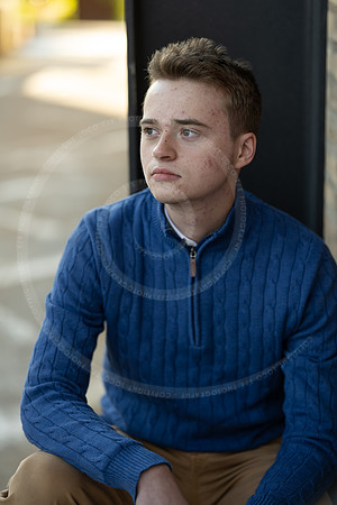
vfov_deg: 23.9
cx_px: 168
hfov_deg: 16.1
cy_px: 252
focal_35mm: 85
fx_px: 1193
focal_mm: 85
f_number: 1.8
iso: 100
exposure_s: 1/160
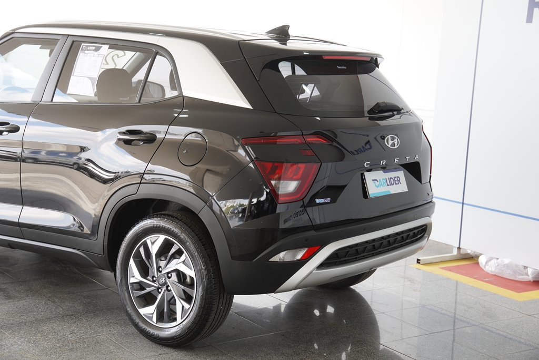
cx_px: 270
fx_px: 876
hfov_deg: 34.2
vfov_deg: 23.2
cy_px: 180
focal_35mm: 58
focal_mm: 39
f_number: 4
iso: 160
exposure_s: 1/60
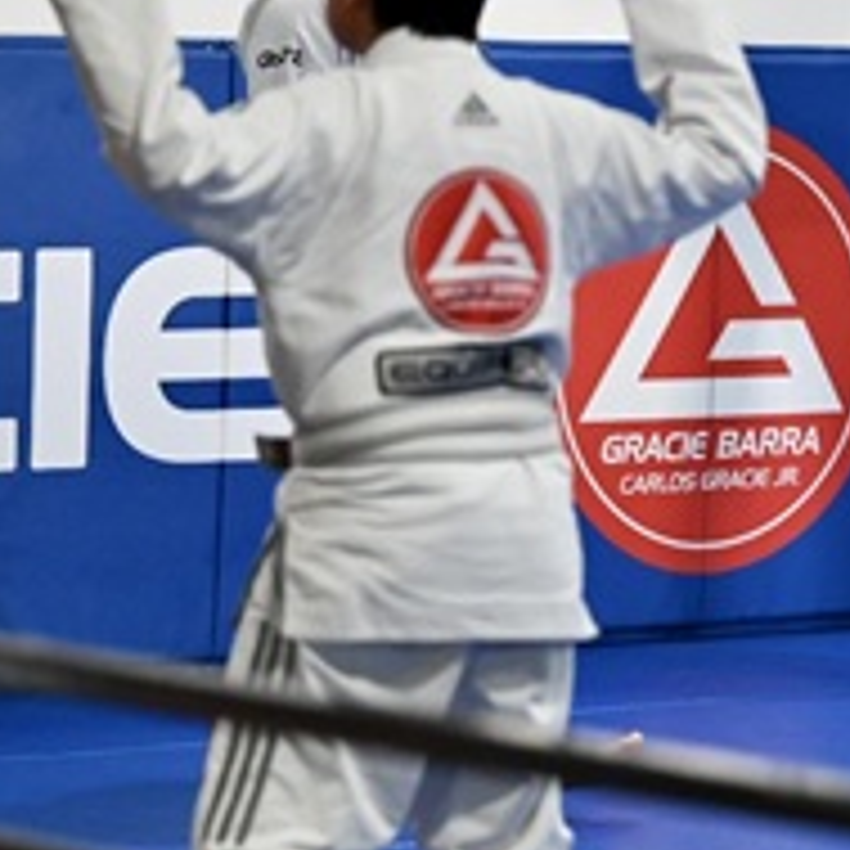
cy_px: 234
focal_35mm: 232
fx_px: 6445
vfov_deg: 7.5
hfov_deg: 7.4
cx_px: 1273
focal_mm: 86
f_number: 2.8
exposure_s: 1/640
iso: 6400
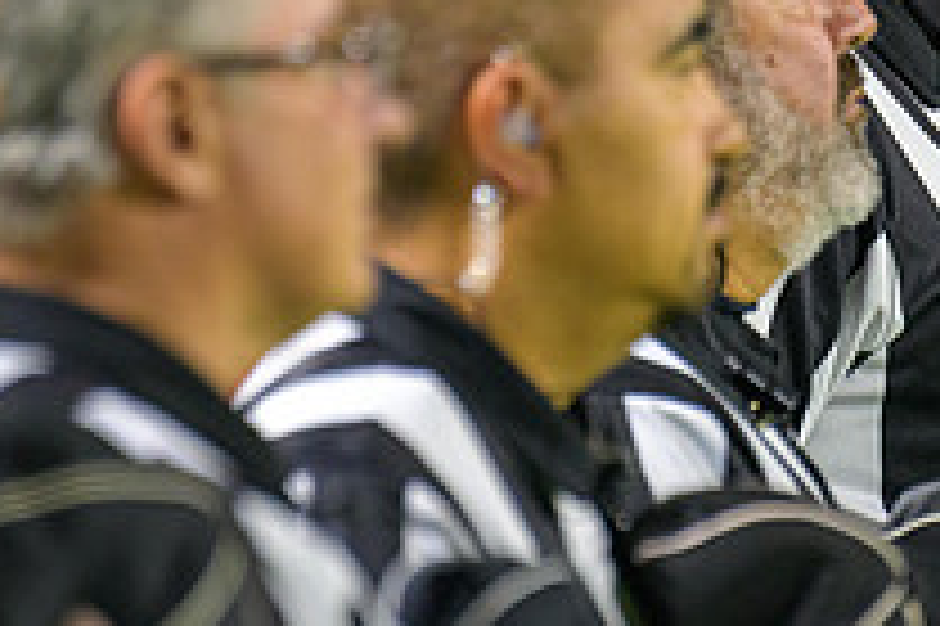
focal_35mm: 834
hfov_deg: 2.5
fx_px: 21759
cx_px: 927
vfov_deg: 1.6
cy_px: 250
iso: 1250
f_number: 2.8
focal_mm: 300
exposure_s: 1/250
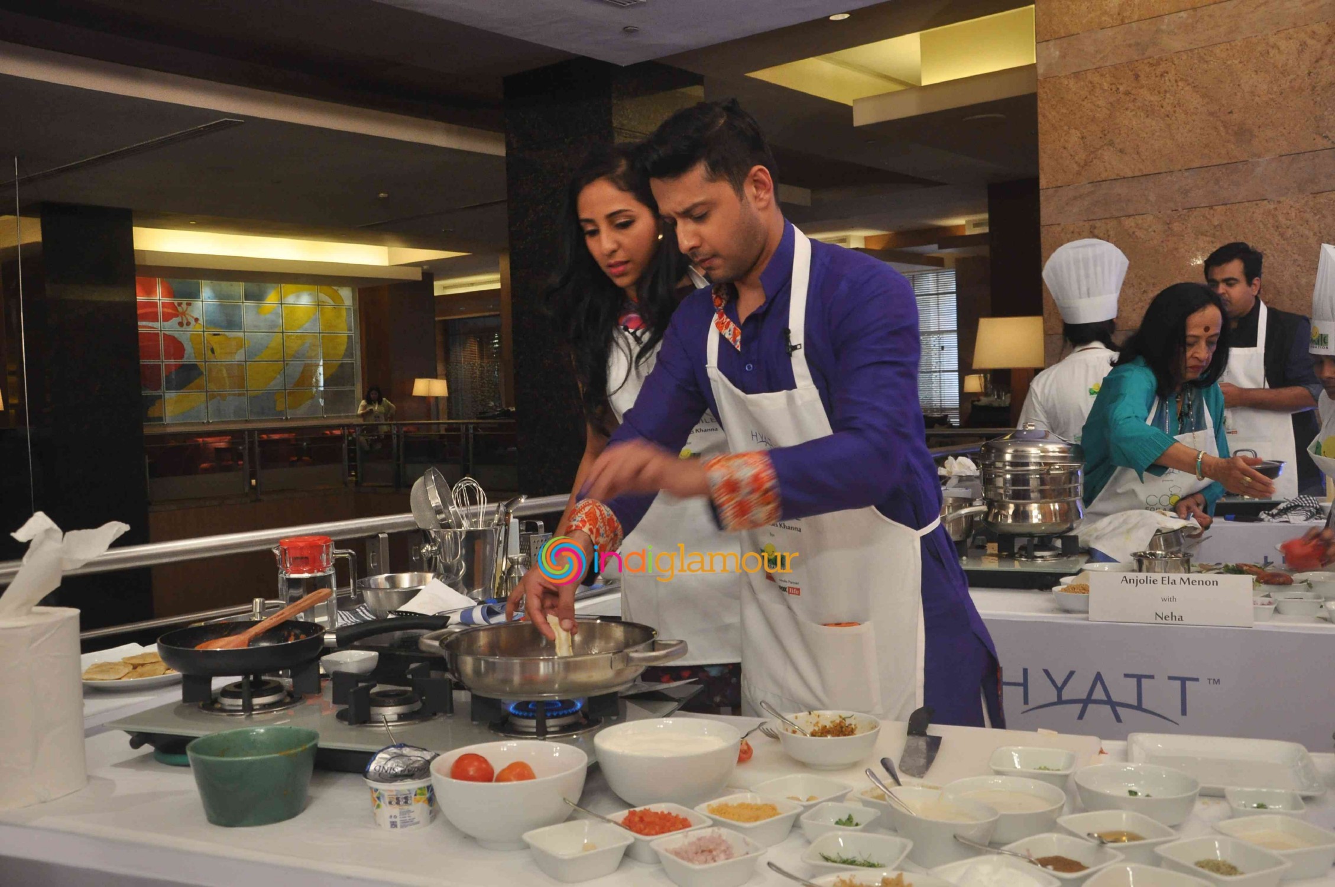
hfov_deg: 53.2
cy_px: 444
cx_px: 668
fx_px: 1333
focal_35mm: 36
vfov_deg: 36.8
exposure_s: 1/50
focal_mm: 24
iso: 1000
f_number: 8
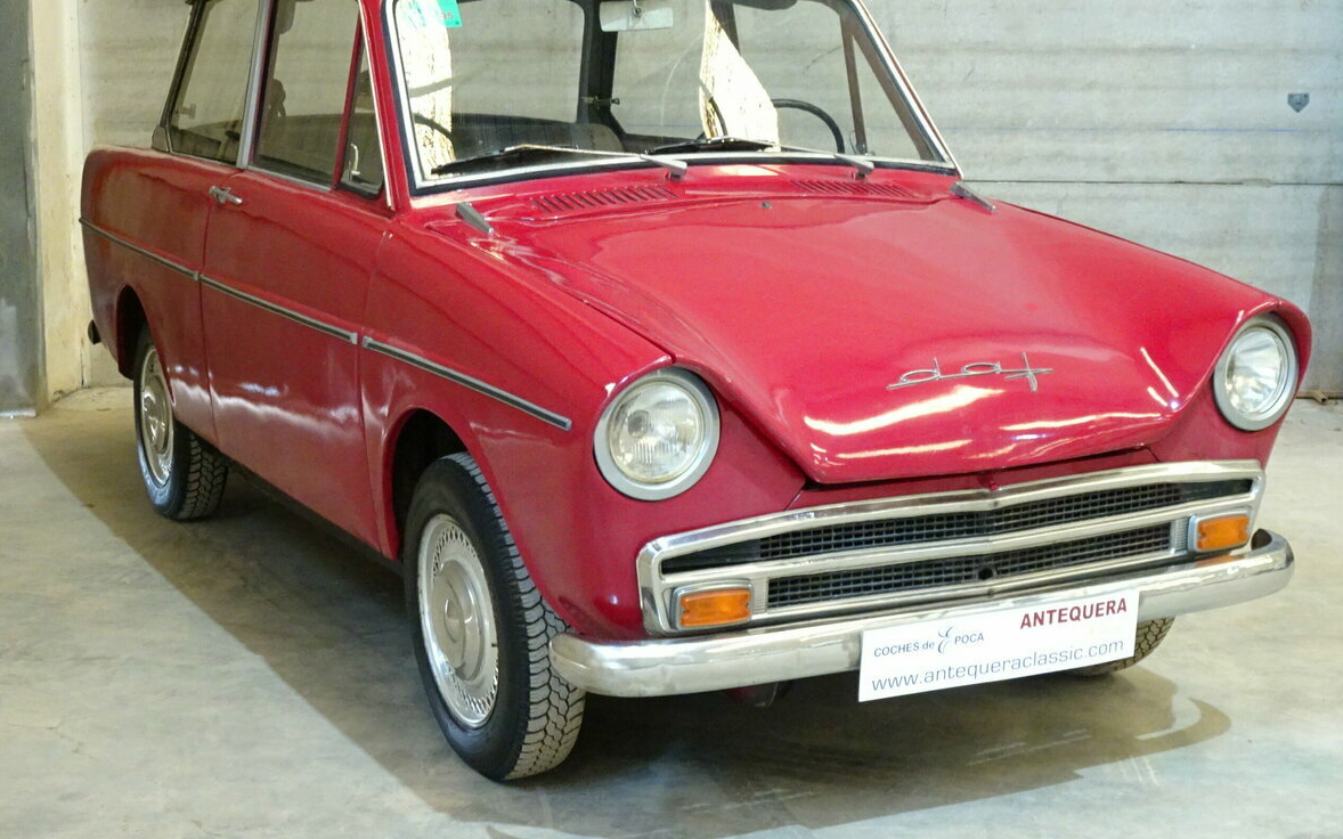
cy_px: 367
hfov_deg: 37.5
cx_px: 664
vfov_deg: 24.0
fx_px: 1976
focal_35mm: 54
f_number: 4.5
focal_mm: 8.51
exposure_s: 1/10
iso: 800
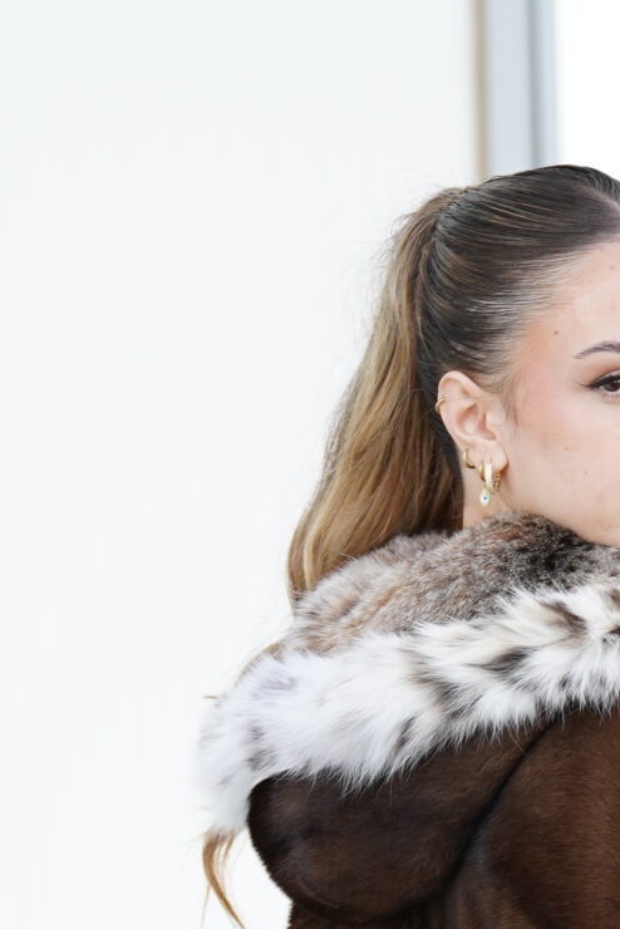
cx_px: 347
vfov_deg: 3.8
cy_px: 1496
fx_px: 13833
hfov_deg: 2.6
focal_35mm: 536
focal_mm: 155
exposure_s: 1/250
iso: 200
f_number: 2.8
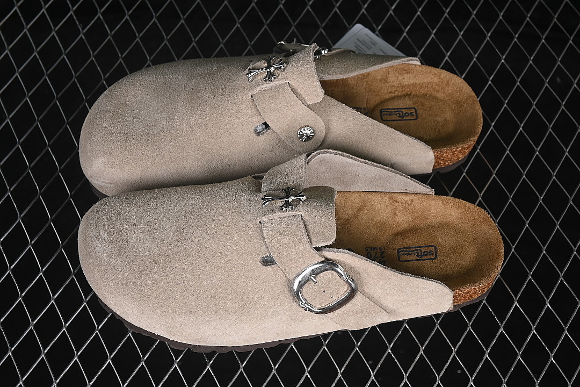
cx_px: 290
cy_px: 194
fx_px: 1208
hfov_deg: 27.0
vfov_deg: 18.2
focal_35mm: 75
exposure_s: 1/60
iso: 160
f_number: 7.1
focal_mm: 50
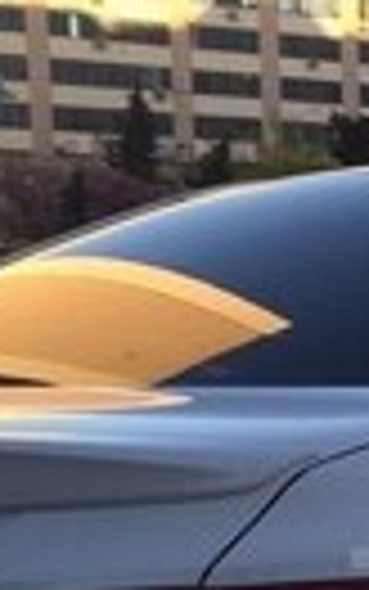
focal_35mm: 116
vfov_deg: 17.5
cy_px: 599
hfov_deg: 10.5
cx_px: 698
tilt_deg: -12.7
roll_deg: -0.2
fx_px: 1864
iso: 32
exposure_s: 1/612
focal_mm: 4.15
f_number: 2.2
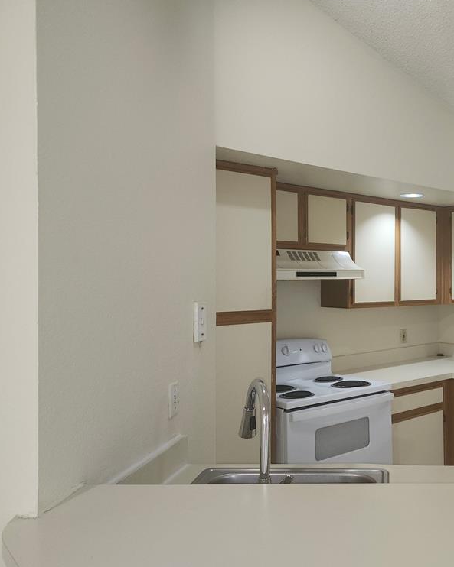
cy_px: 281
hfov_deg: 44.3
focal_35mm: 31
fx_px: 521
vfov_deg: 57.2
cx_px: 376
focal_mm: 5.54
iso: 100
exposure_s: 1/40
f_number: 1.8
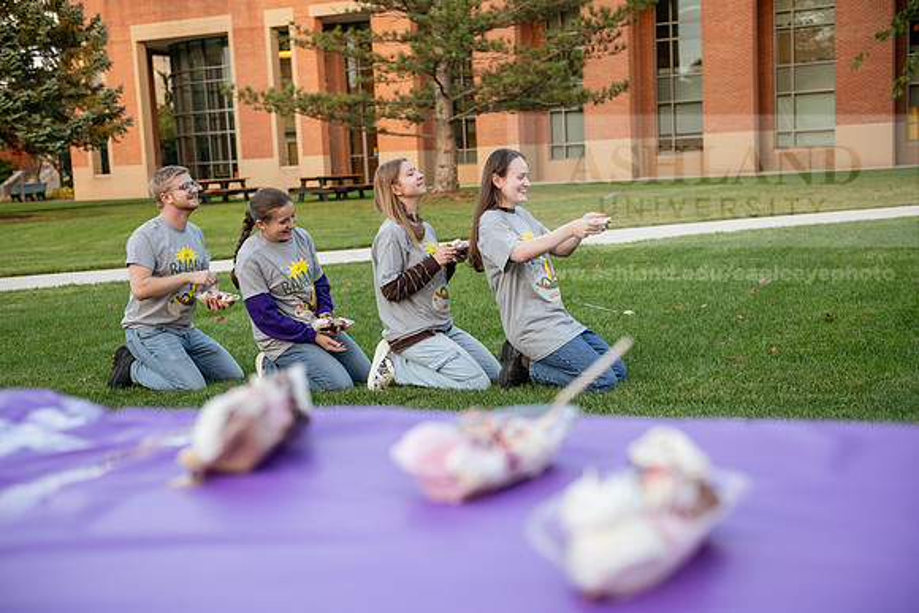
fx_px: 1277
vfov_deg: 27.0
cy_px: 306
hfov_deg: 39.6
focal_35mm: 50
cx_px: 460
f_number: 3.2
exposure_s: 1/320
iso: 800
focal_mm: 50
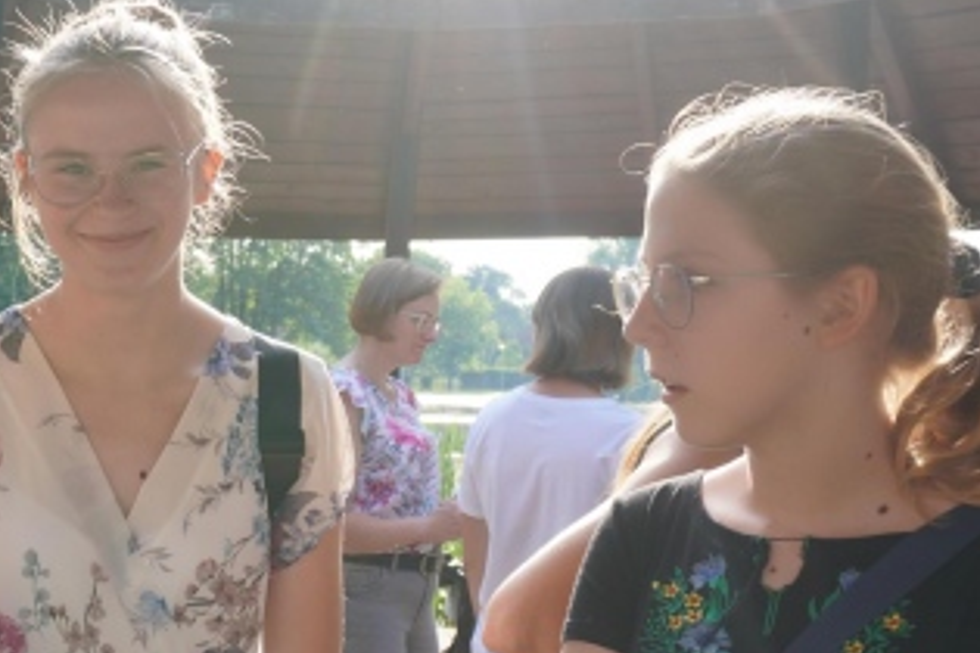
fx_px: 1660
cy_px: 291
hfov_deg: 32.0
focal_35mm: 61
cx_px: 190
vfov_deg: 22.3
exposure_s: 1/200
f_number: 4
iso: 100
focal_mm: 16
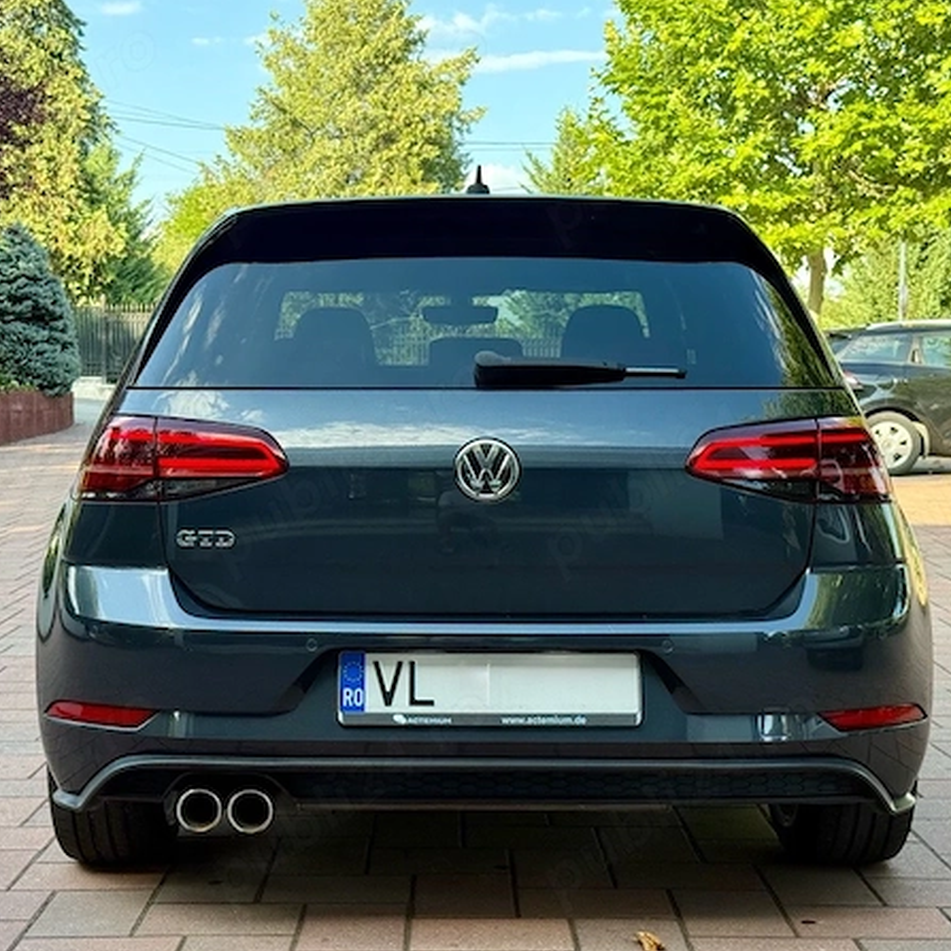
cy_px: 474
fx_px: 1772
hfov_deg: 30.0
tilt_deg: -2.8
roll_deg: -0.4
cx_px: 434
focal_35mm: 57
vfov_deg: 30.0
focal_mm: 6.76
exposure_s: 1/463
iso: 64
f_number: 1.78
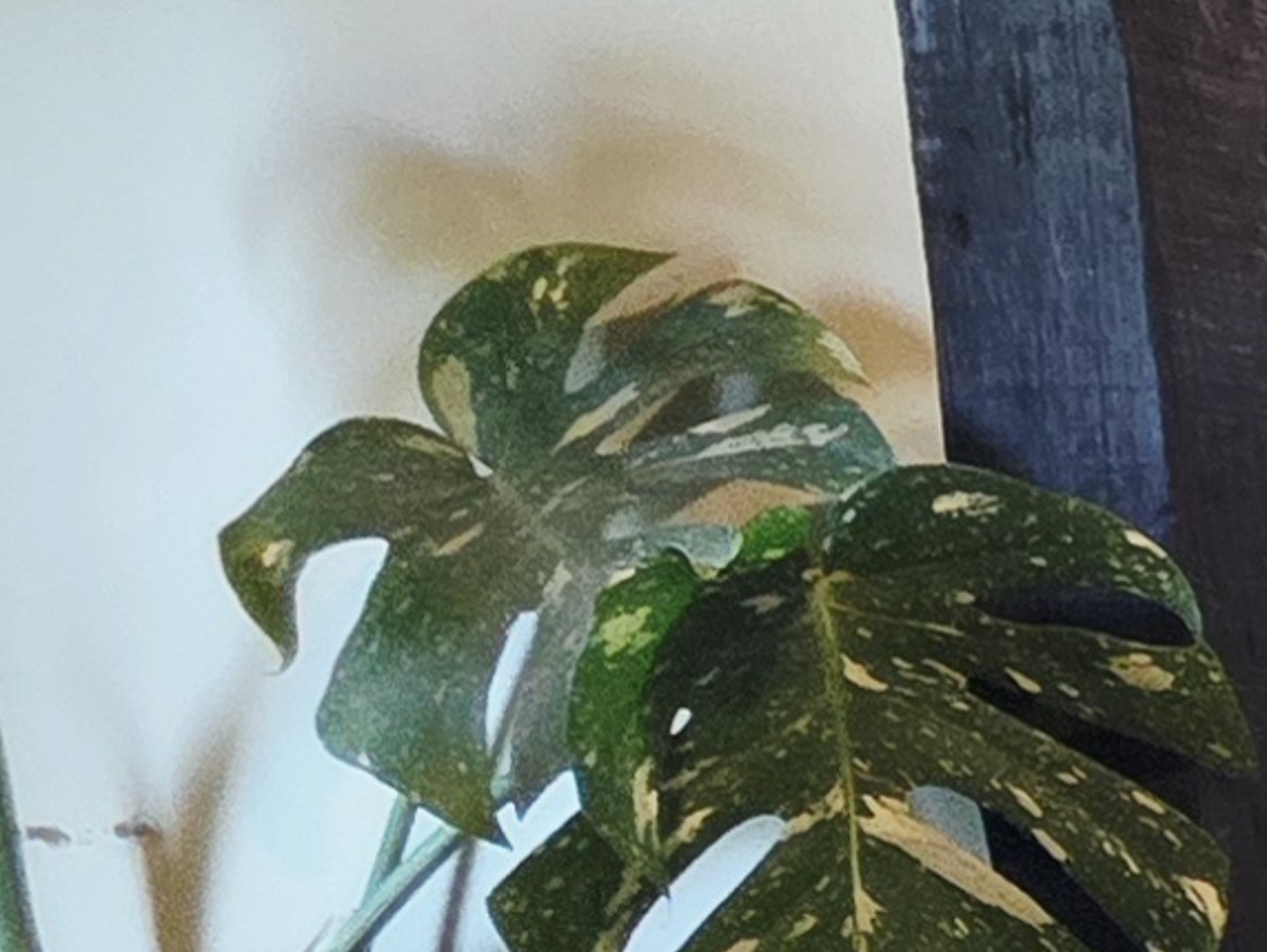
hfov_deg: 12.5
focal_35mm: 91
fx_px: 3333
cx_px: 3508
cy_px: 1125
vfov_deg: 15.7
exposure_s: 1/60.2
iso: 320
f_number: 1.9
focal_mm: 2.2
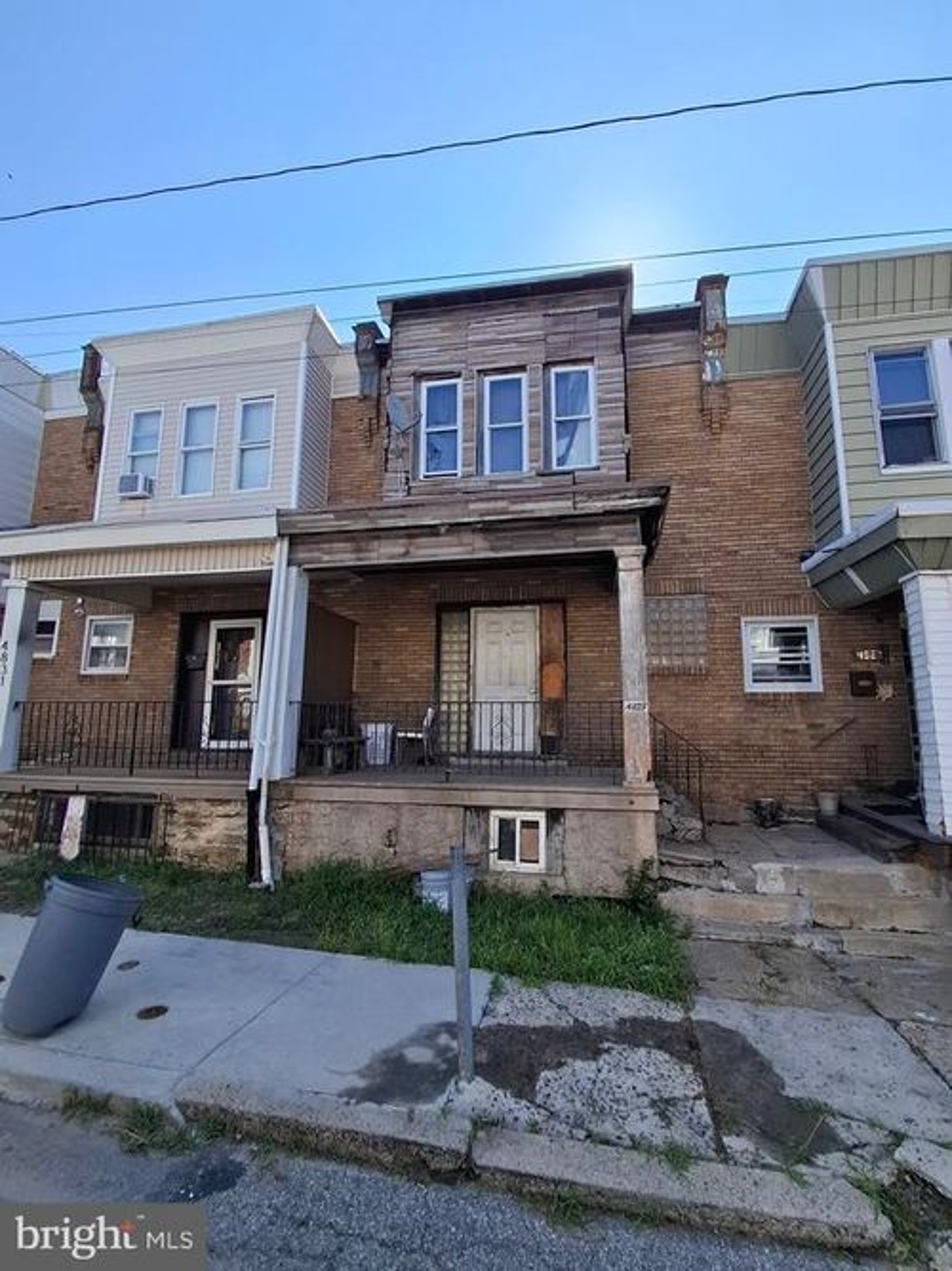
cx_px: 476
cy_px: 636
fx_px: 587
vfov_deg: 94.5
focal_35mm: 16
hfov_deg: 78.1
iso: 40
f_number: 2.2
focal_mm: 1.64
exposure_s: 1/1529
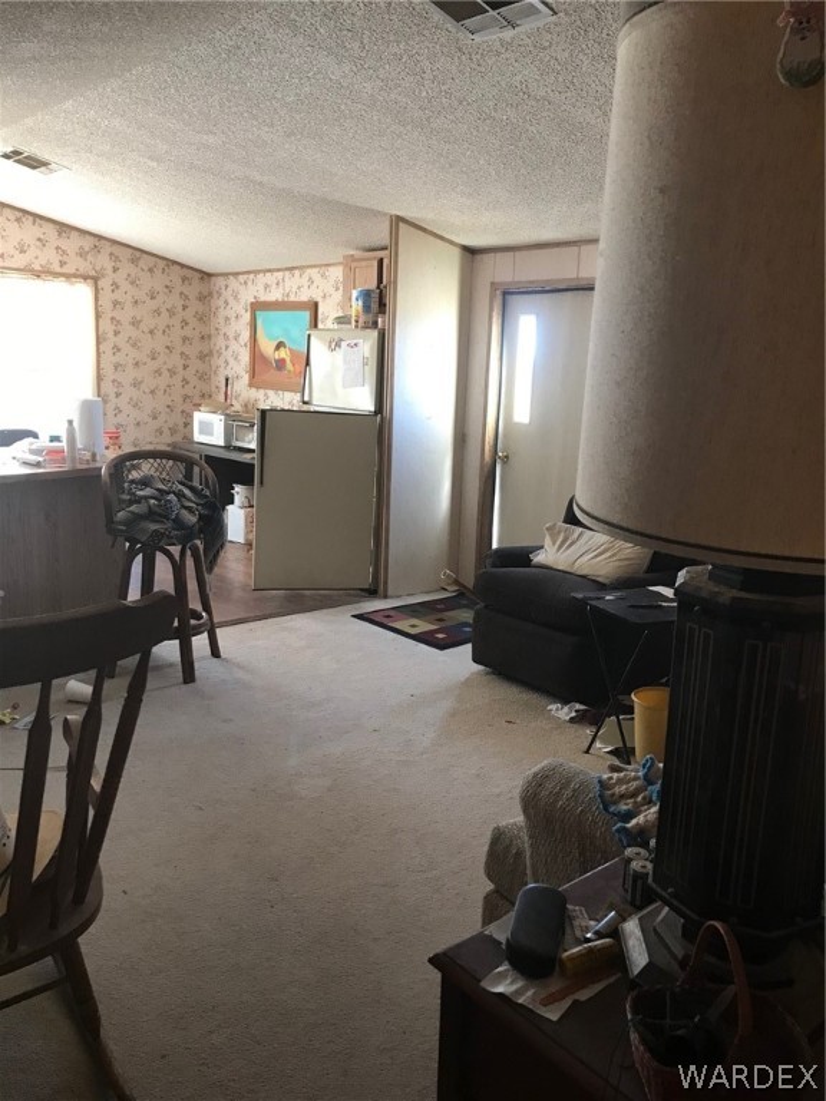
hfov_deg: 49.7
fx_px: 891
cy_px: 550
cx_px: 413
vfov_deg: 63.4
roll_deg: -1.3
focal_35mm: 28
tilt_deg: -10.4
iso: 40
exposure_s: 1/20
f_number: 1.8
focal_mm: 3.99
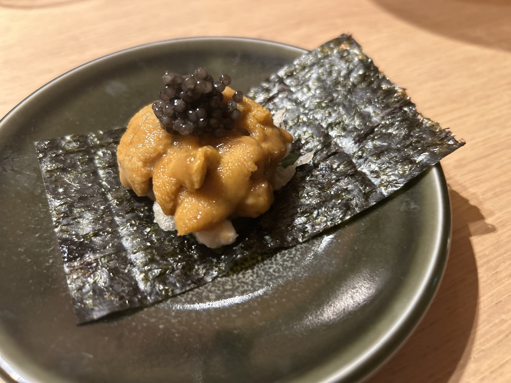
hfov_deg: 67.3
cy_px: 192
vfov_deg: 53.1
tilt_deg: -51.5
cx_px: 256
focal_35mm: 26
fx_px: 384
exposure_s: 1/33
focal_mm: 5.7
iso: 400
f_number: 1.5
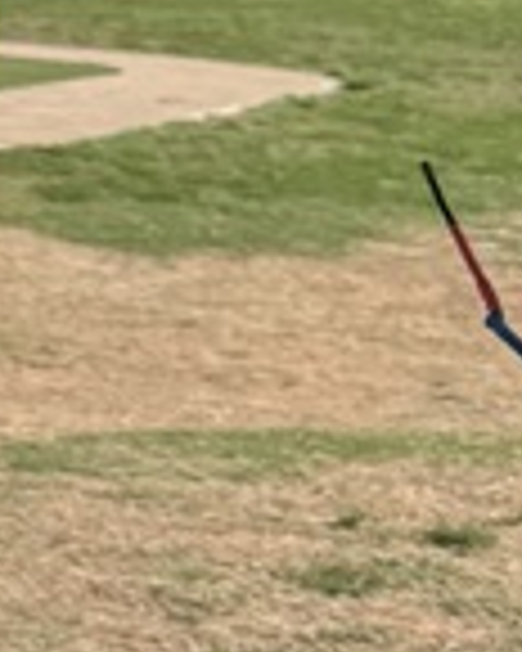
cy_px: 355
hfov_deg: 8.1
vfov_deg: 11.7
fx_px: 3186
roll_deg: -1.0
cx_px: -976
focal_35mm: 165
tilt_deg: -7.0
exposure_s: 1/4049
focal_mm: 6.76
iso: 80
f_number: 1.78
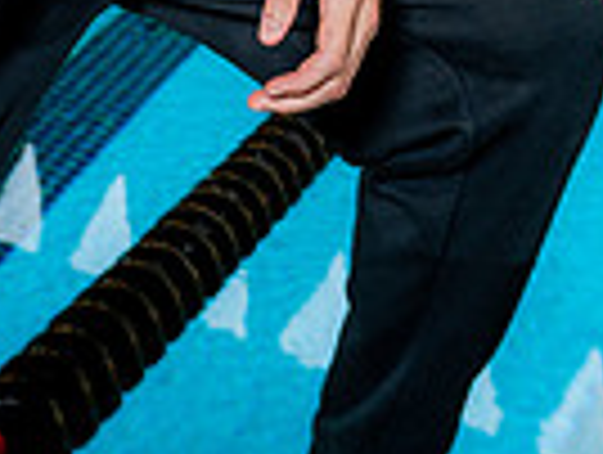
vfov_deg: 12.4
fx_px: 1797
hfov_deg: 18.6
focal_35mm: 103
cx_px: 27
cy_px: -494
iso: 320
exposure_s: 1/250
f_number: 5.6
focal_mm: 32
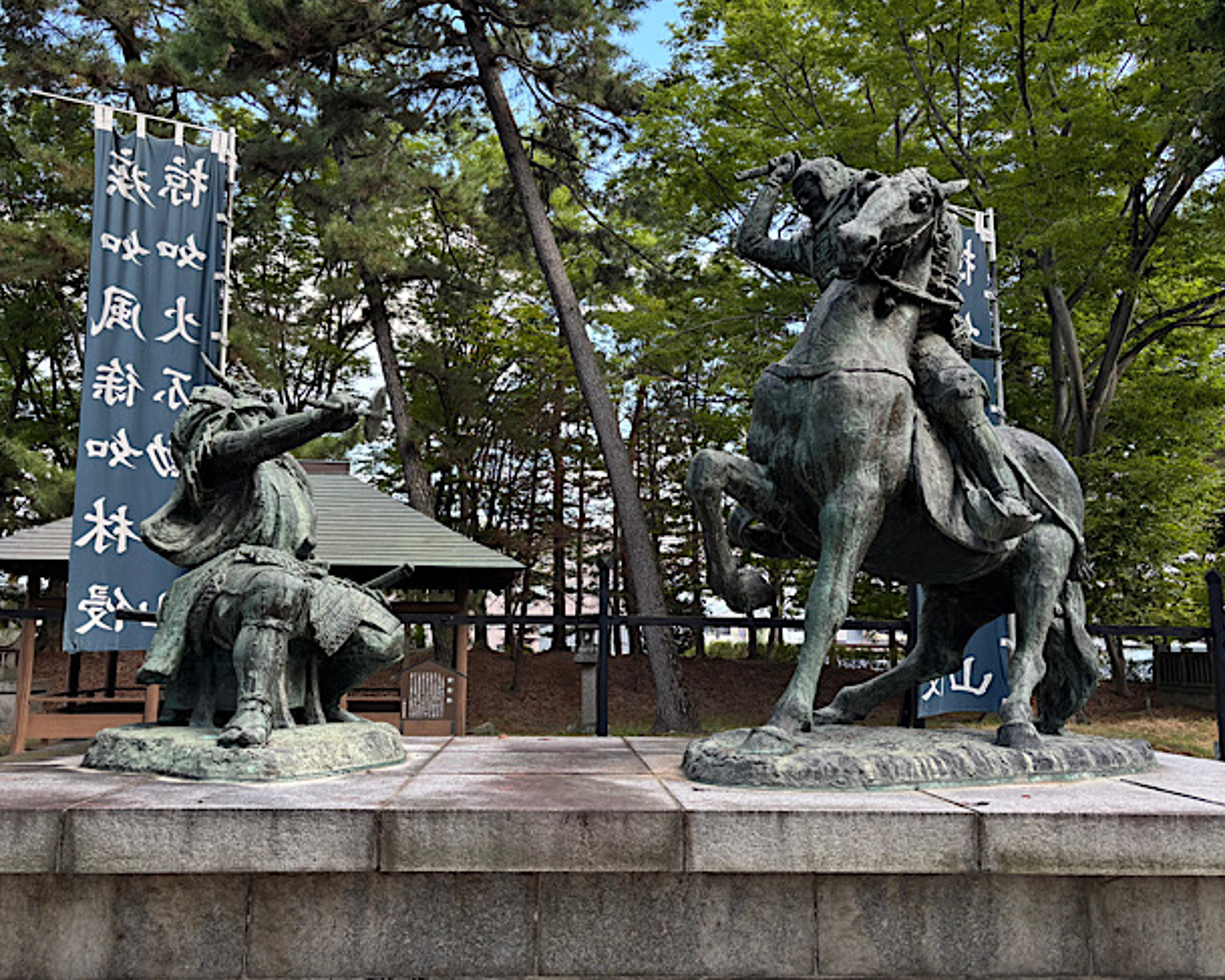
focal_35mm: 30
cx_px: 607
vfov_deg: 48.5
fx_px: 1087
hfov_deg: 58.8
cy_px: 481
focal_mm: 5.96
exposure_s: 1/203
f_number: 1.6
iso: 40
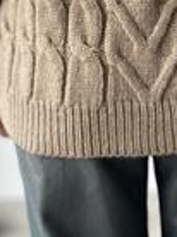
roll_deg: +5.2
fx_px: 985
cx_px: 131
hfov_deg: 10.3
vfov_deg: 13.3
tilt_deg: -7.4
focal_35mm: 144
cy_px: -63
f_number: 1.78
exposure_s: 1/349
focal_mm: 6.86
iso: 80
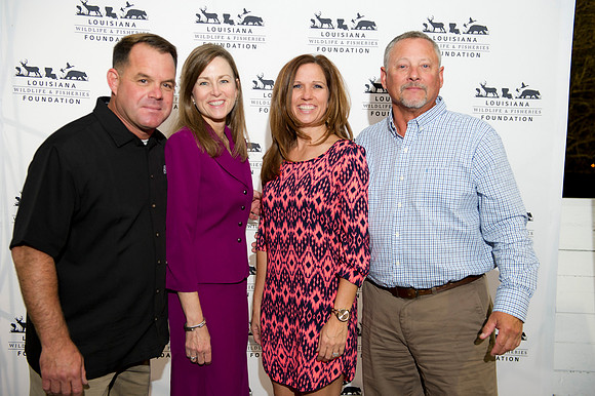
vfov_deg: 30.5
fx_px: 727
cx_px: 298
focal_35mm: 44
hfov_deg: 44.5
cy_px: 198
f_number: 3.5
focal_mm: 44
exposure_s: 1/125
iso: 800
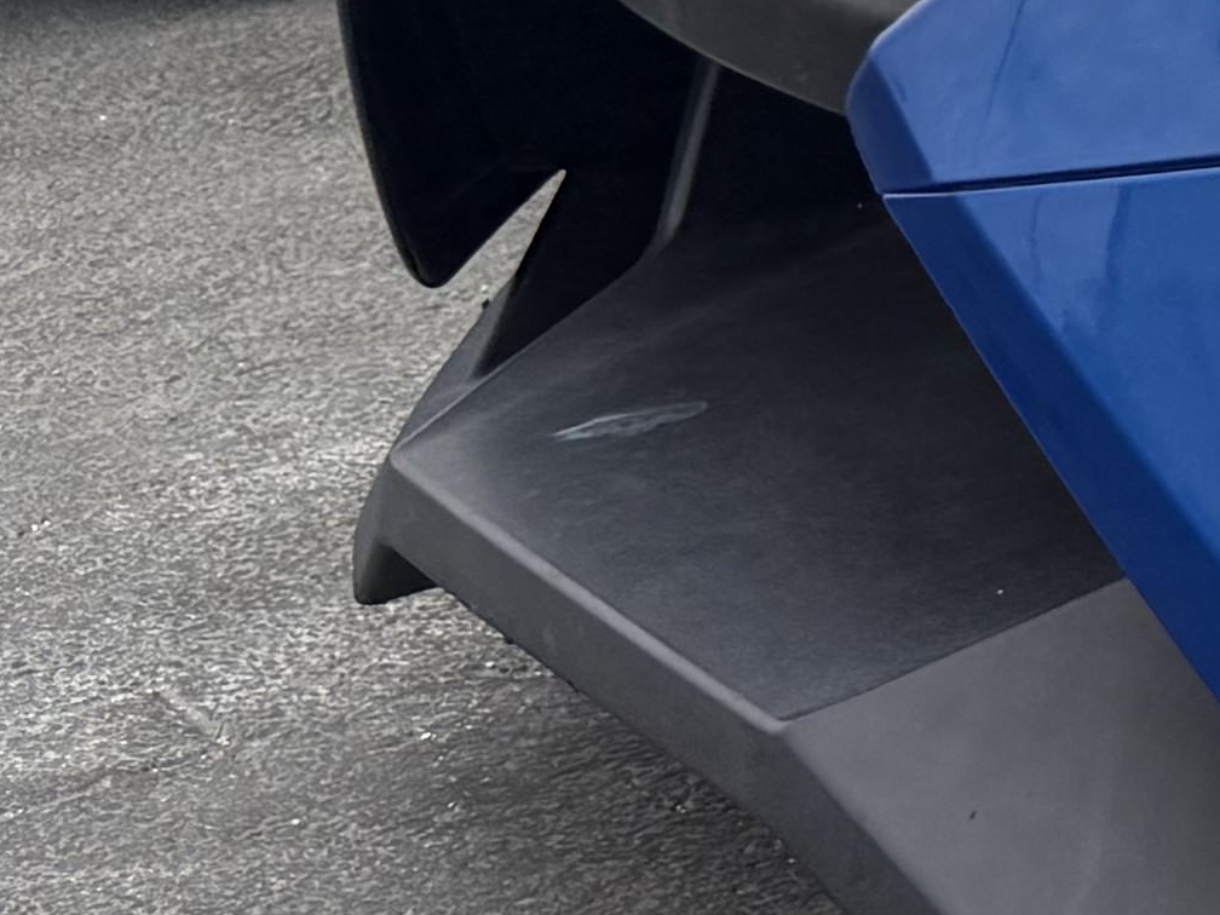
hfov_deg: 11.5
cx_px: 3074
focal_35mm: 136
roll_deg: +0.8
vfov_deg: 10.6
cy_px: -402
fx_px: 4793
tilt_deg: -12.7
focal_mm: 6.76
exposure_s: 1/3759
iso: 80
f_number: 1.78
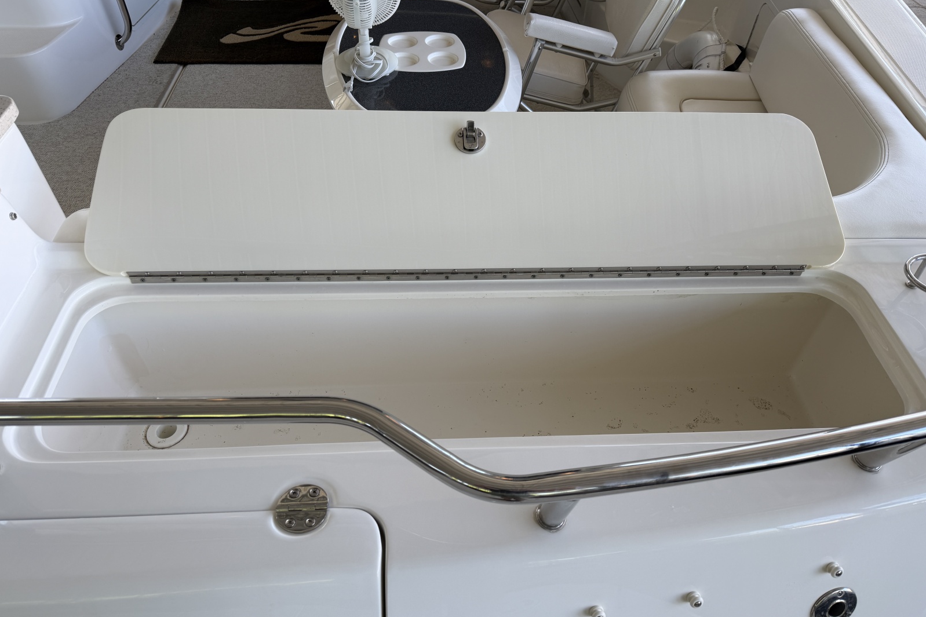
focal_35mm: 25
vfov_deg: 51.3
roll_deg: -0.3
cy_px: 312
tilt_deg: -43.8
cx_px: 463
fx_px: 643
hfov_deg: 71.5
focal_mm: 6.76
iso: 64
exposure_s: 1/187
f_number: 1.78
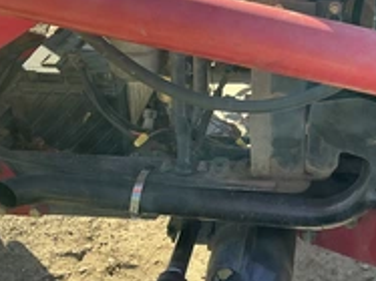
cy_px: 24
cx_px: 338
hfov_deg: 30.8
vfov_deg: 23.7
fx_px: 651
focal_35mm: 60
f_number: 1.8
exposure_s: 1/144
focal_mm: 3
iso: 20
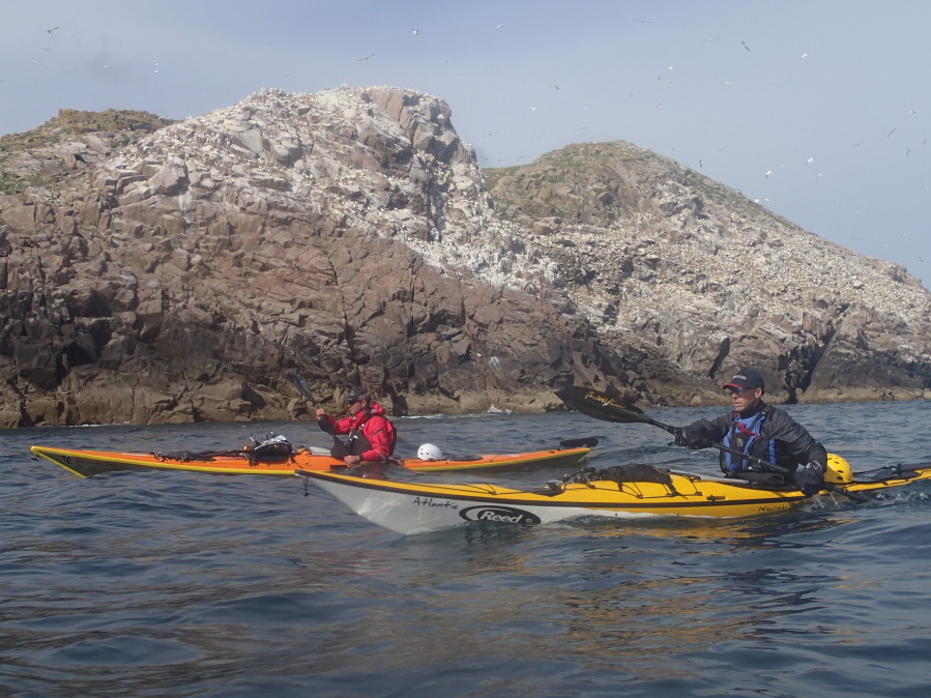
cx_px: 463
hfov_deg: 38.9
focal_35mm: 49
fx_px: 1318
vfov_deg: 29.6
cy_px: 390
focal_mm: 7.86
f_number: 11
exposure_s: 1/125
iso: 100
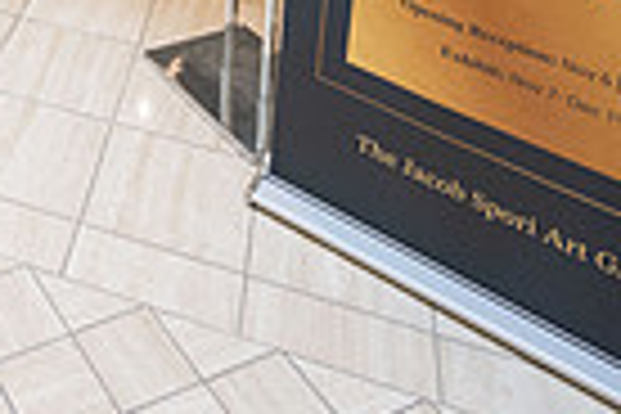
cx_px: -90
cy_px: -407
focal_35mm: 59
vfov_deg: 17.1
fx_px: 1018
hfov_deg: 29.9
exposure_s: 1/320
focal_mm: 14
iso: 2500
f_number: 4
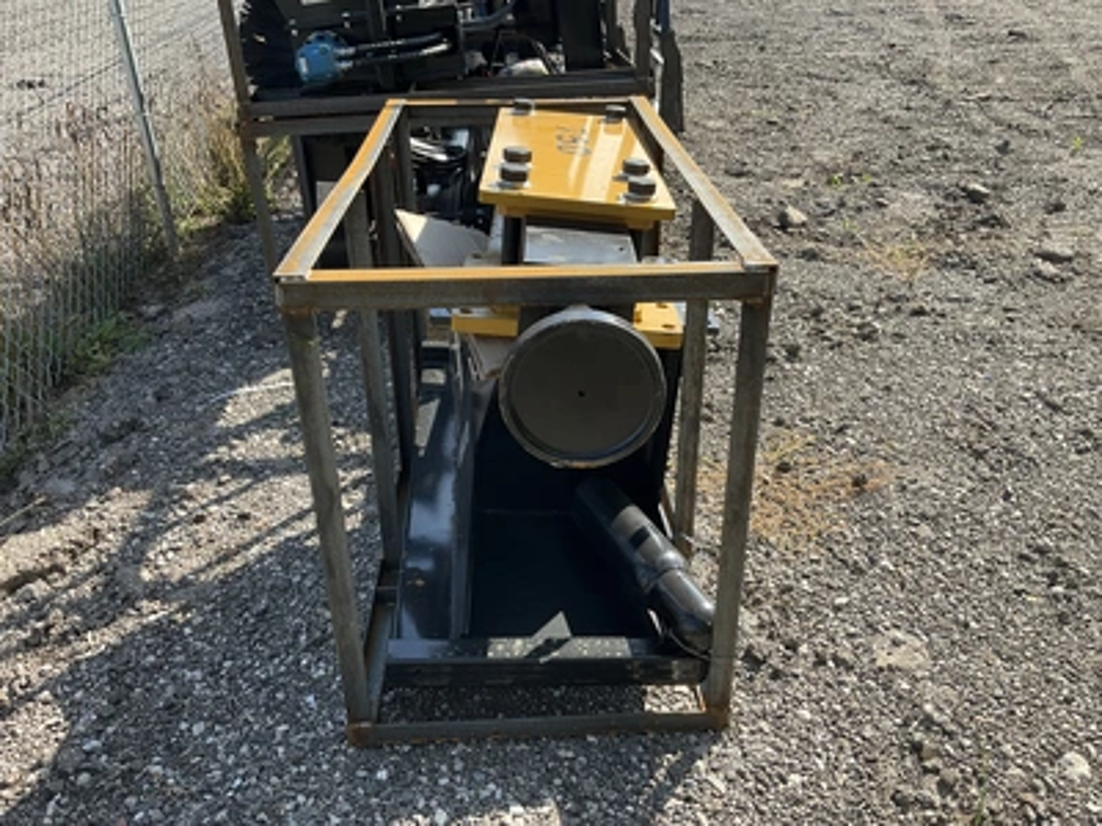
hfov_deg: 61.7
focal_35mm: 29
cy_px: 413
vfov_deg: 48.2
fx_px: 923
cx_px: 551
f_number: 1.8
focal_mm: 3
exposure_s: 1/482
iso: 25
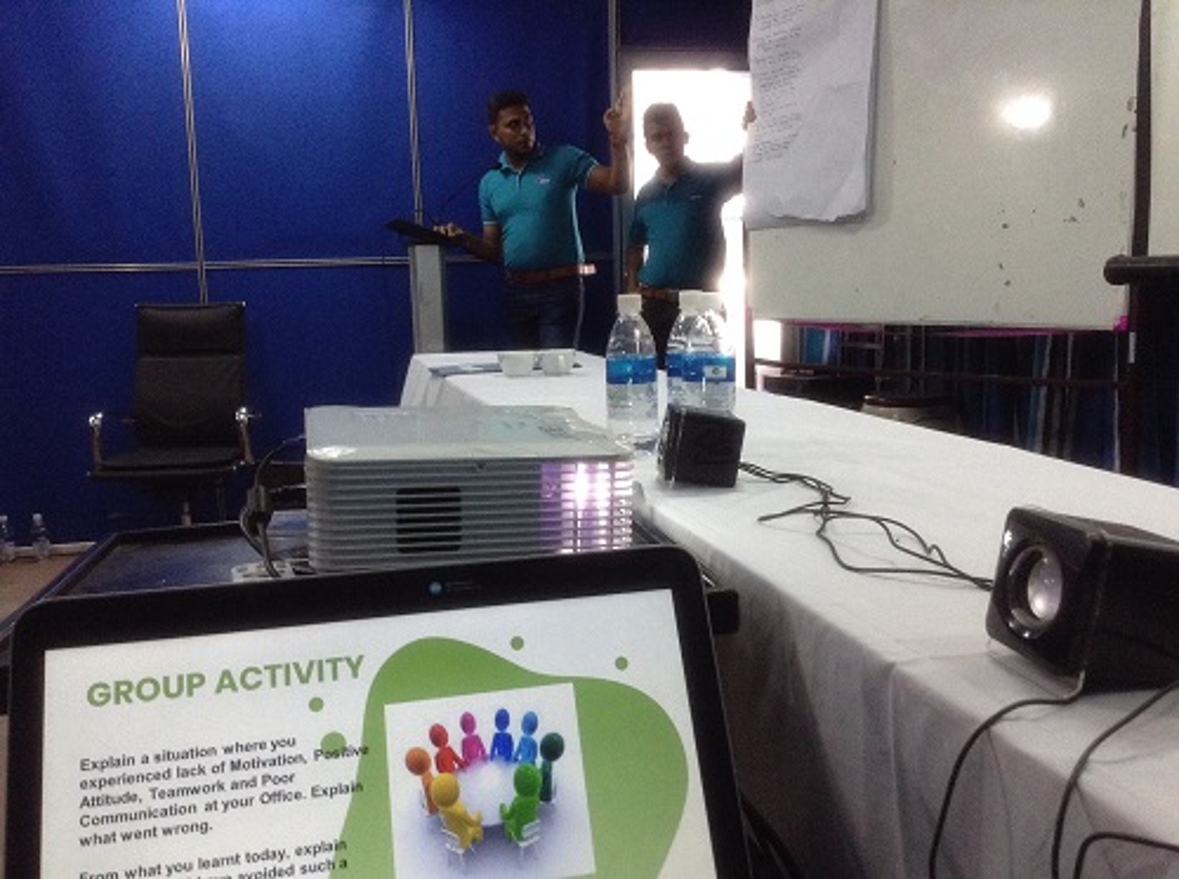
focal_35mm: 33
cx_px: 590
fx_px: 1122
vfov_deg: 42.8
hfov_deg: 55.4
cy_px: 440
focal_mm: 3.3
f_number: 2.4
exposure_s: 1/24
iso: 200
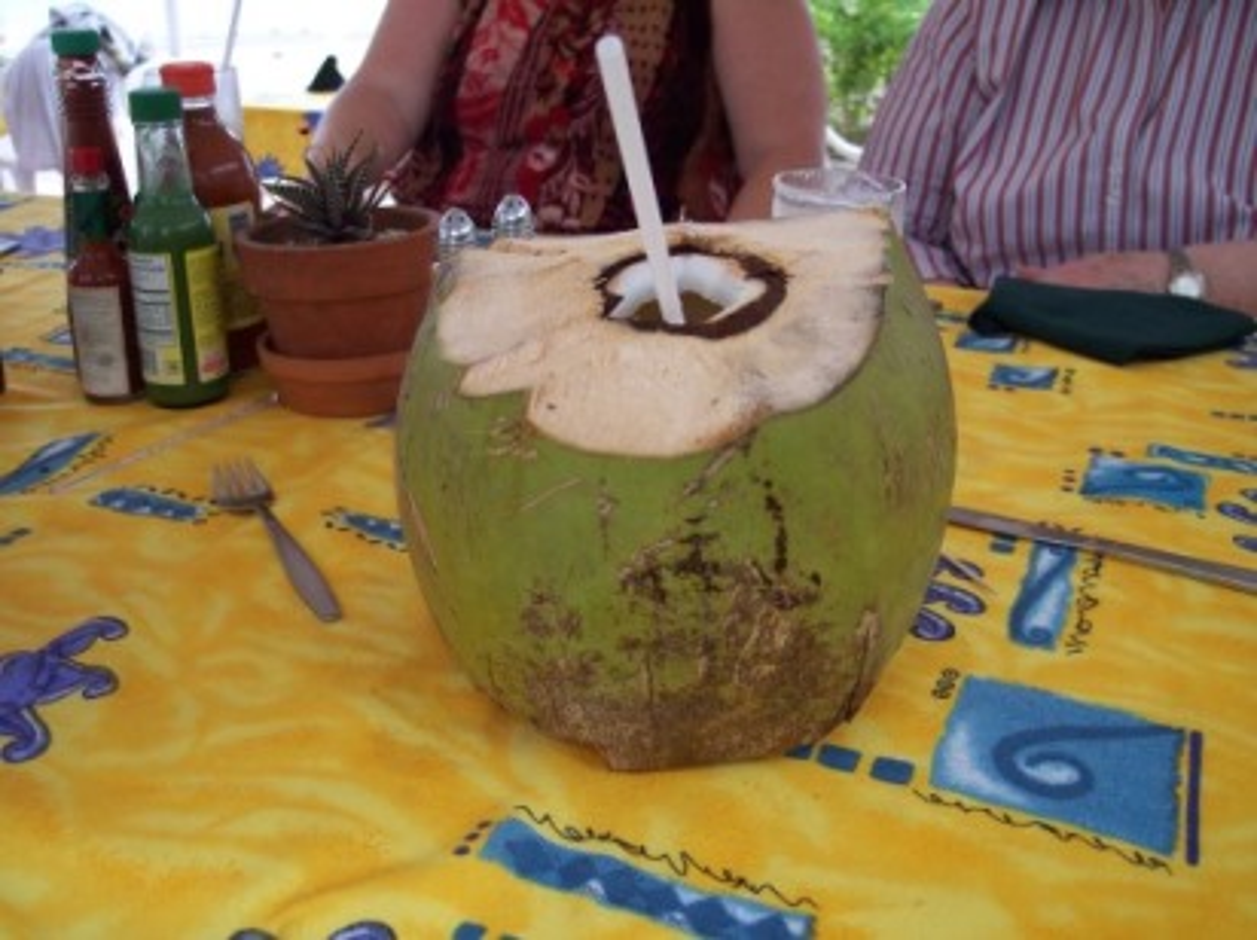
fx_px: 1378
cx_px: 628
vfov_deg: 37.6
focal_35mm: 38
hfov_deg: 49.0
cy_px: 470
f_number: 2.8
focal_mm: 8
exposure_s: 1/250
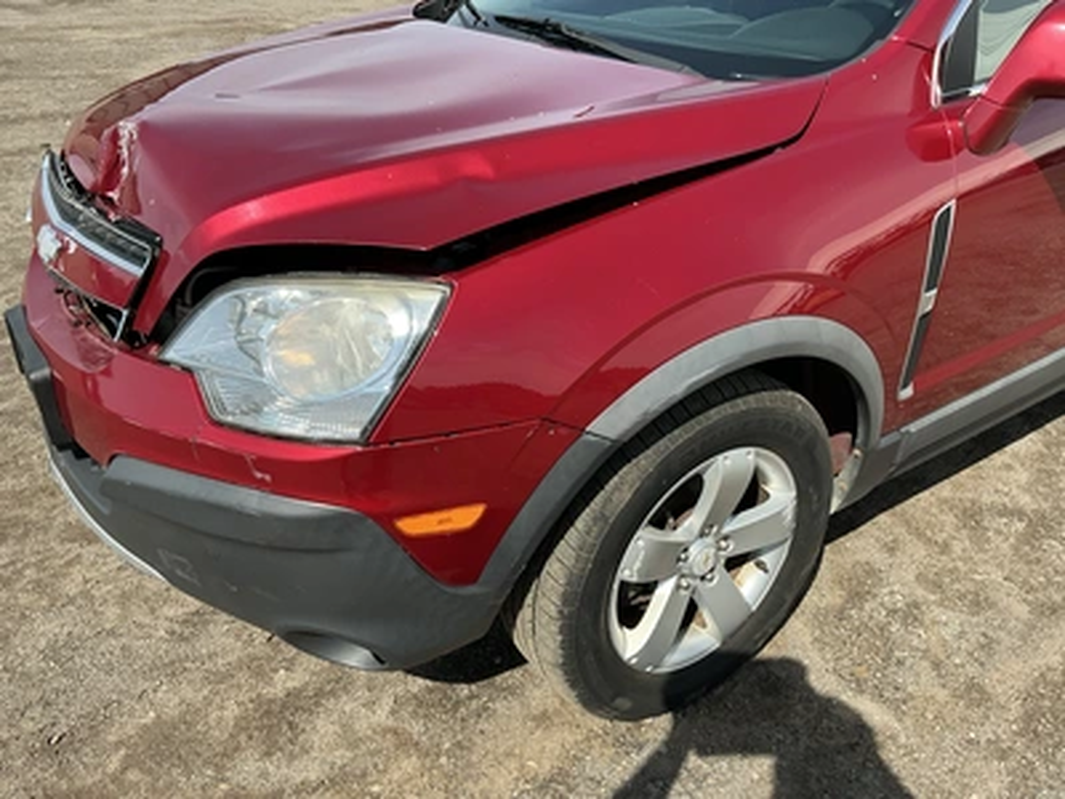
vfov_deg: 49.7
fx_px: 861
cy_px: 400
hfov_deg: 63.4
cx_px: 532
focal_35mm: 28
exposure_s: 1/1098
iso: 25
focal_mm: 3
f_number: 1.8
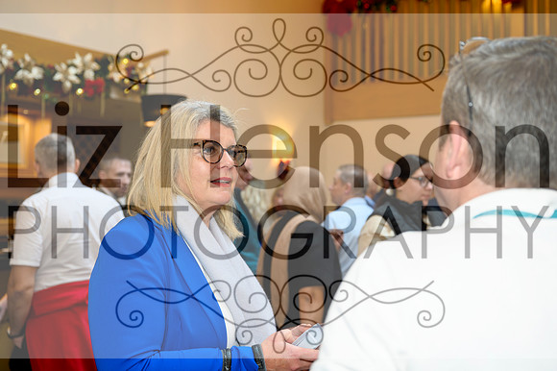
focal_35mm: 46
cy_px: 186
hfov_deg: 42.7
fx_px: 712
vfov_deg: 29.2
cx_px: 278
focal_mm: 45
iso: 1250
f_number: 4
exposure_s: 1/160
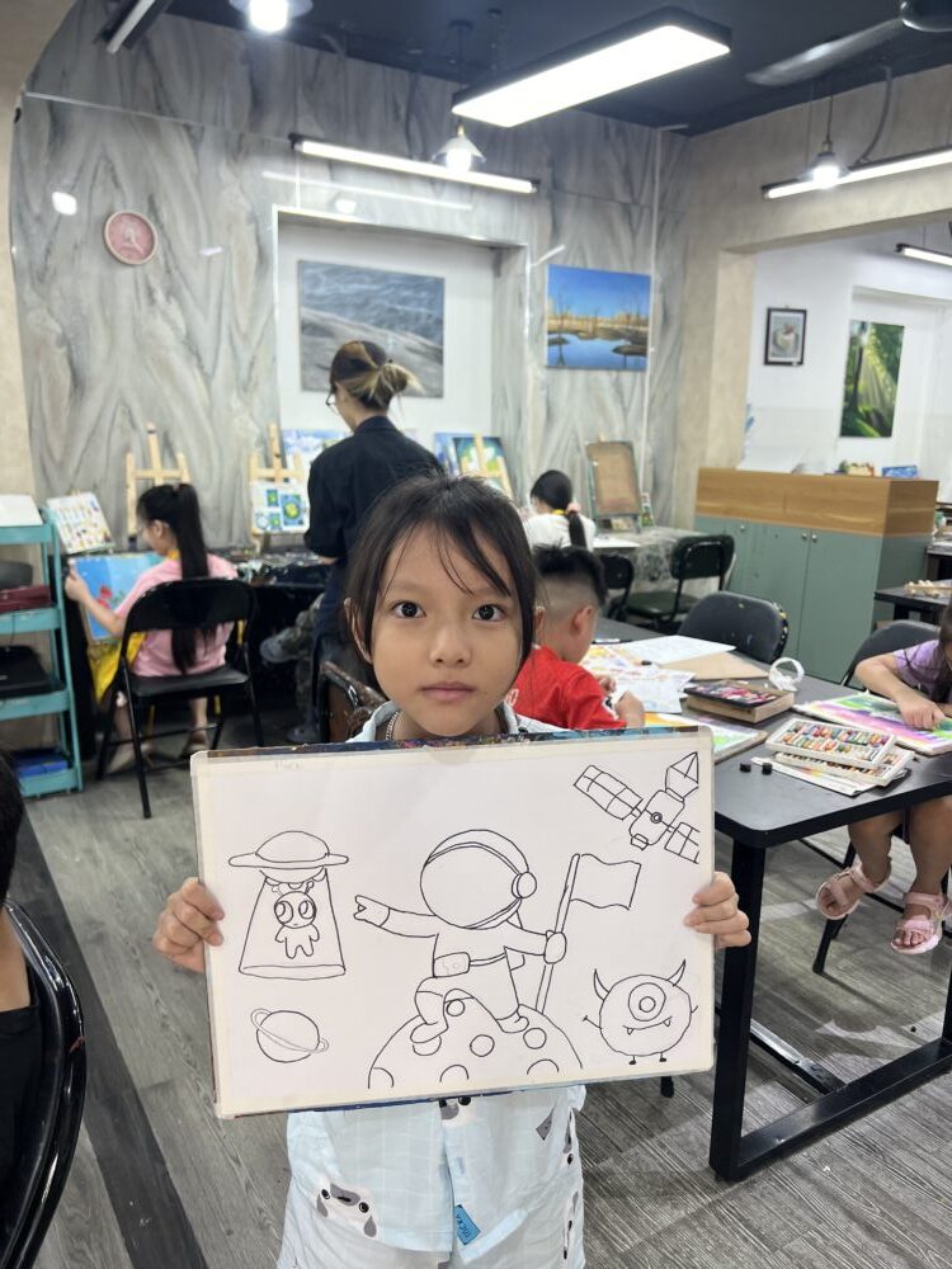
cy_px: 634
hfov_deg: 53.1
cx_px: 476
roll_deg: -1.7
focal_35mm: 26
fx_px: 953
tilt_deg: -13.5
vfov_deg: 67.3
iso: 80
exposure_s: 1/100
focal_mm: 5.7
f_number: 1.5
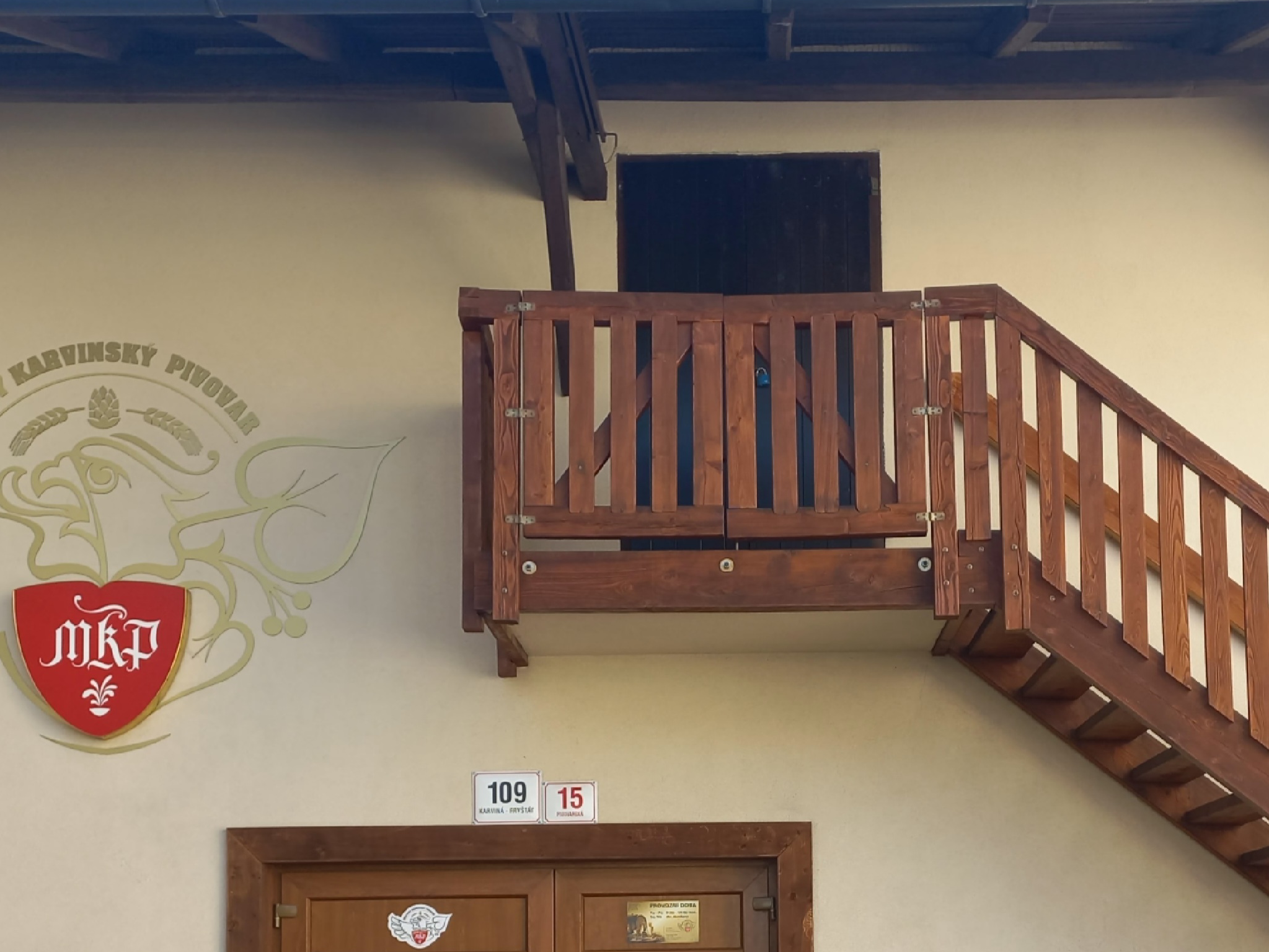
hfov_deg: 41.9
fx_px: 1613
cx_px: 927
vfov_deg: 31.8
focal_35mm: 44
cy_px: 799
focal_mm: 4.6
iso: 25
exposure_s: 1/130
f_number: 1.8
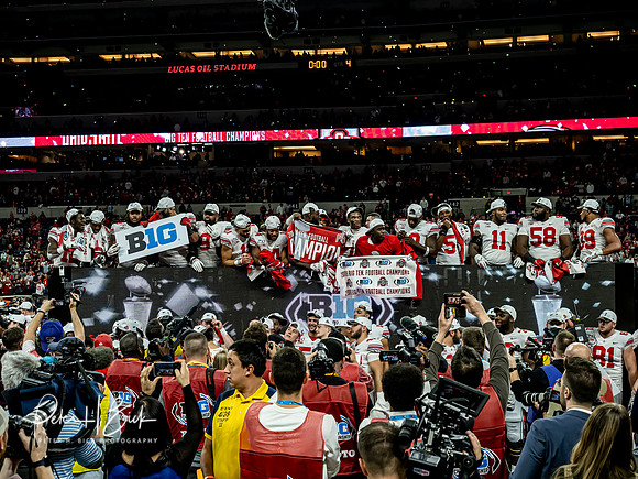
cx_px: 319
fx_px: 958
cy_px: 240
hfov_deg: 36.8
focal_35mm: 52
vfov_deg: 28.0
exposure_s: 1/640
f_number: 3.5
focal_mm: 26
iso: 1000
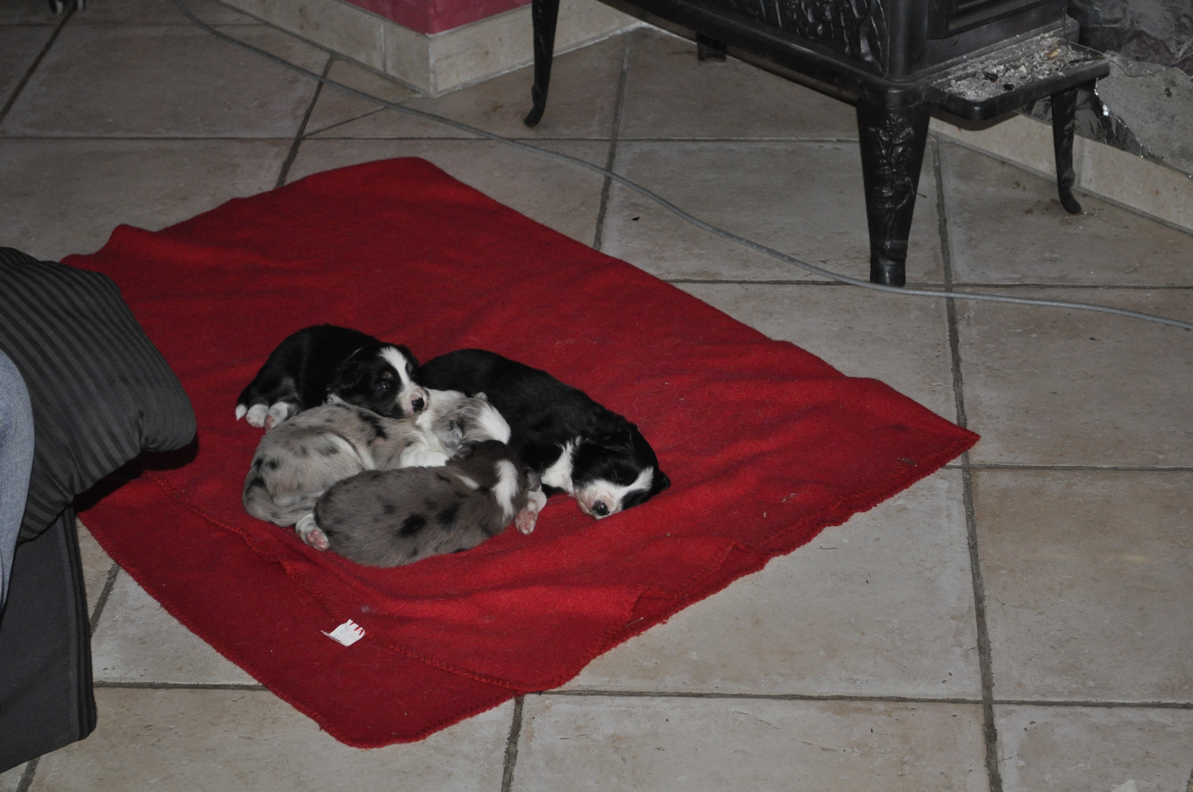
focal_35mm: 82
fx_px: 2731
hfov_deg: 24.6
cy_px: 396
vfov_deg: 16.5
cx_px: 596
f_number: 5.6
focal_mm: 55
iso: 1600
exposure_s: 1/60
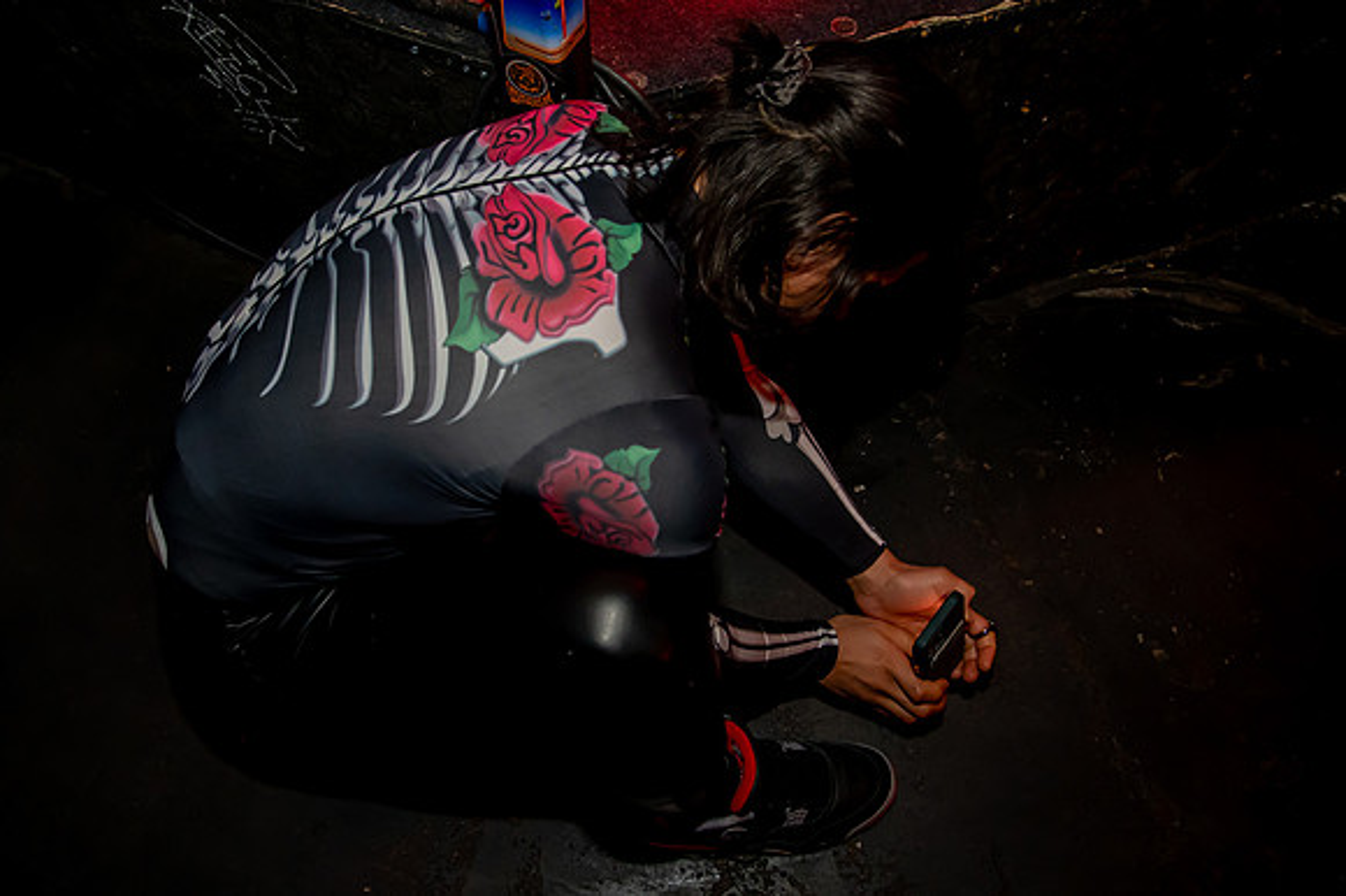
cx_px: 598
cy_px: 408
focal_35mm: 31
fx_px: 1158
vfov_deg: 42.3
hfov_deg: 60.2
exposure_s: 1/125
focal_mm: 24
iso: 5000
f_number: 4
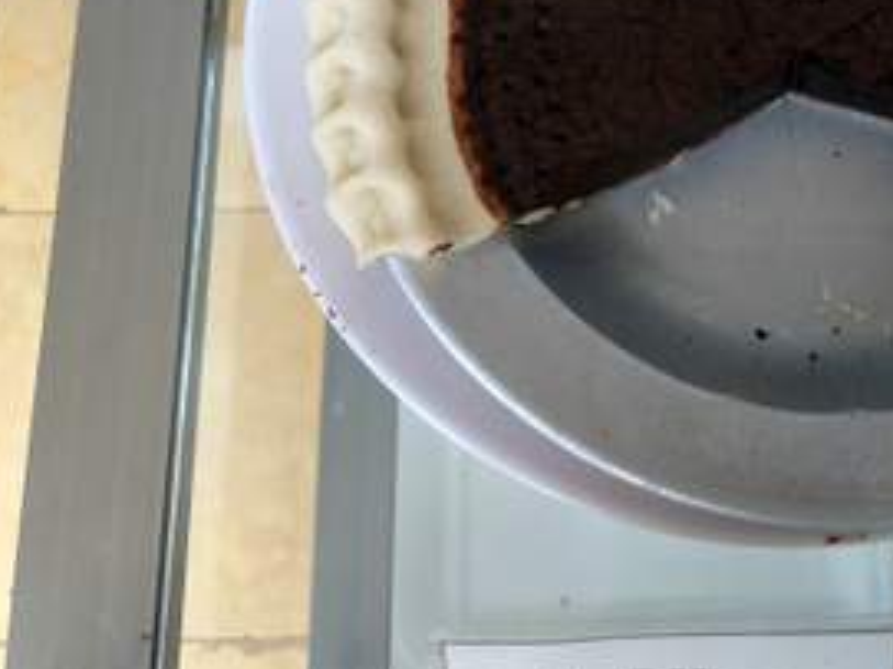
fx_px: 1238
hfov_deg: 38.8
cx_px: 646
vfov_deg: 30.1
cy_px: 255
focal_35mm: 48
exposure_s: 1/189
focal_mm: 3.93
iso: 40
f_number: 1.7
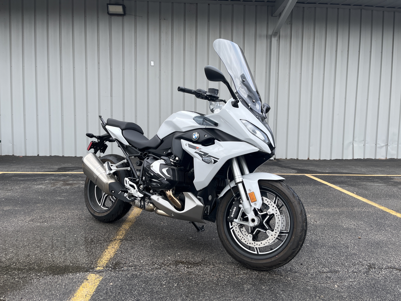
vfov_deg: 53.1
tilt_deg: -5.0
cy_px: 150
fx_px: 301
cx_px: 200
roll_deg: -0.4
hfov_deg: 67.3
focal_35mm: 26
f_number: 1.6
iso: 50
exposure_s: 1/878
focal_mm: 5.1
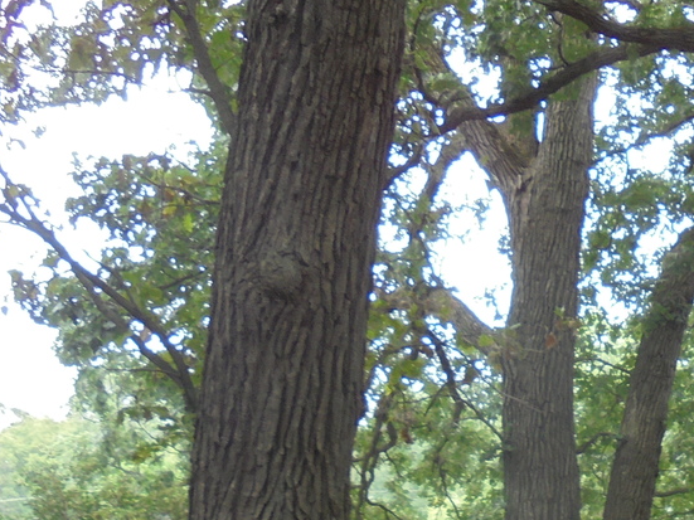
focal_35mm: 68
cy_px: 558
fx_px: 1363
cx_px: 611
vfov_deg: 20.7
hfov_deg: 27.6
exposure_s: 1/80
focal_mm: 4.6
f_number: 3.5
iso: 100
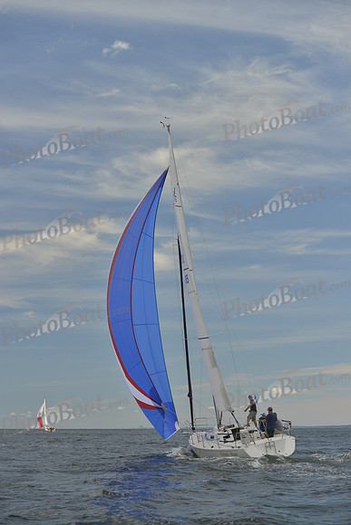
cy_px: 262
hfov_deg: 19.5
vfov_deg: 28.8
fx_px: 1023
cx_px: 176
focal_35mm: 70
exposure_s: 1/800
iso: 200
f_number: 5
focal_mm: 70
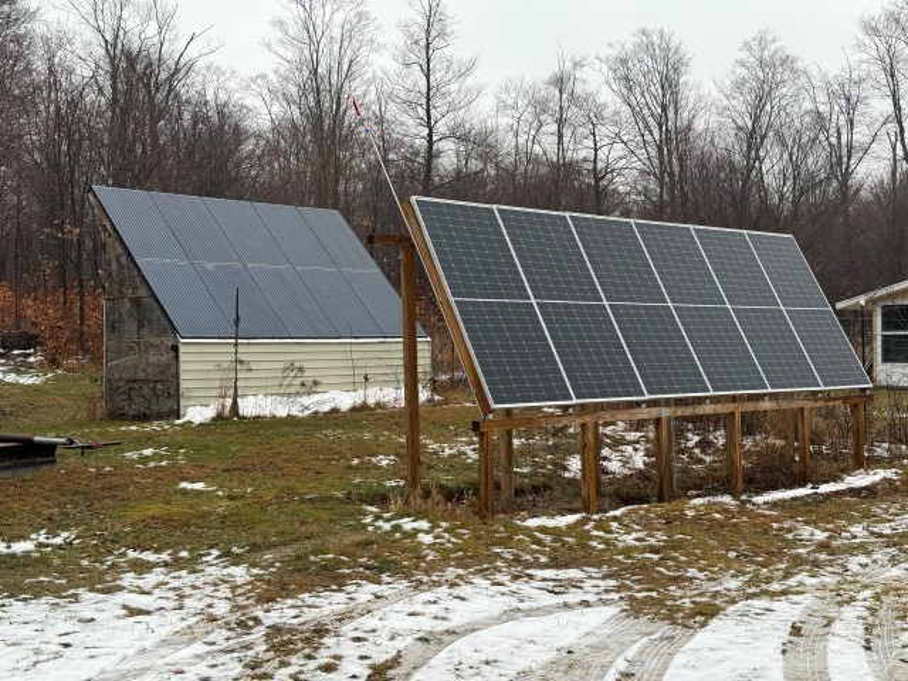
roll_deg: +0.8
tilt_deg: +0.4
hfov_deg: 39.7
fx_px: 1259
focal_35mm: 48
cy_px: 340
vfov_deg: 30.3
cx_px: 454
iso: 100
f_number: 1.78
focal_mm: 6.76
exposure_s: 1/101
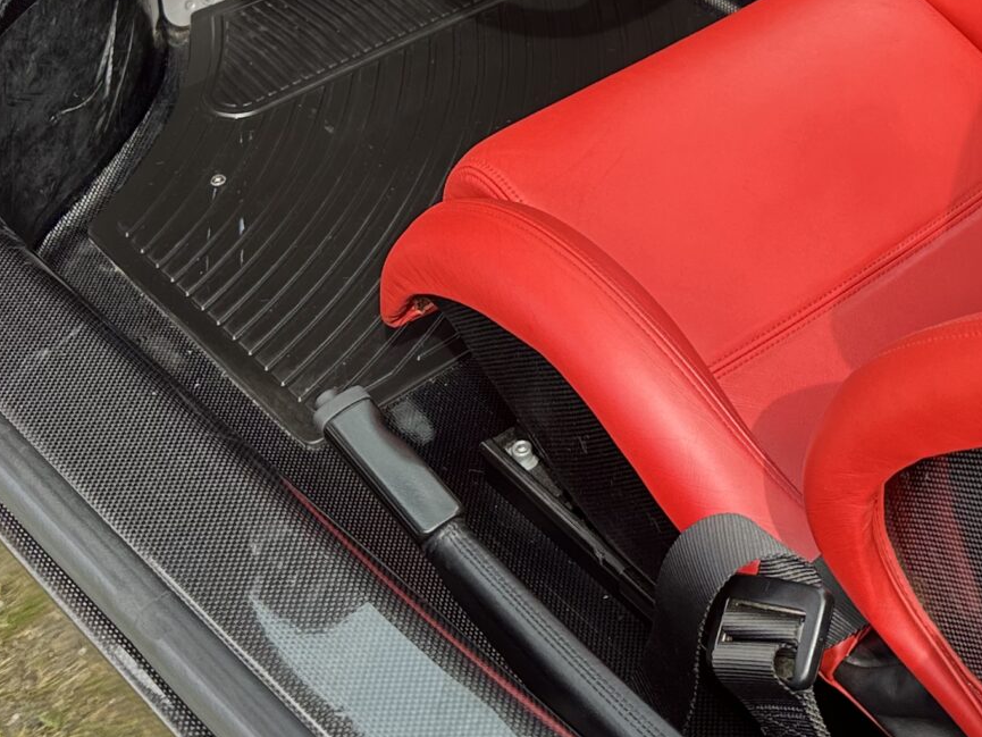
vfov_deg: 19.2
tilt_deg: -26.5
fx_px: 2014
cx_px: 879
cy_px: -224
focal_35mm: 71
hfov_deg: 26.5
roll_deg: -0.7
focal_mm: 6.86
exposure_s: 1/196
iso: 80
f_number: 1.78
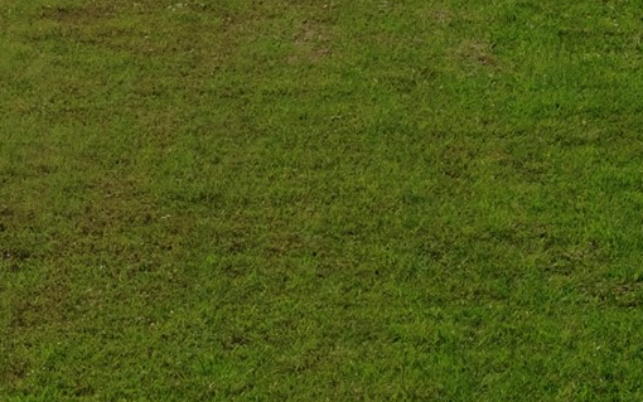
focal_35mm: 298
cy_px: -339
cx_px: -87
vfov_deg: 4.4
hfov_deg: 7.0
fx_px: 5223
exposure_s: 1/80
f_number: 2.8
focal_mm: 19.35
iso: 110
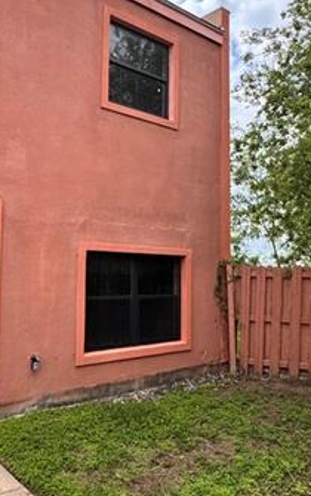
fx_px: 460
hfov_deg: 37.3
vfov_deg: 56.6
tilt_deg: +5.0
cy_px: 235
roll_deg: -0.2
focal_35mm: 34
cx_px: 132
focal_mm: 2.22
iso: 40
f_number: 2.2
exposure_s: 1/473
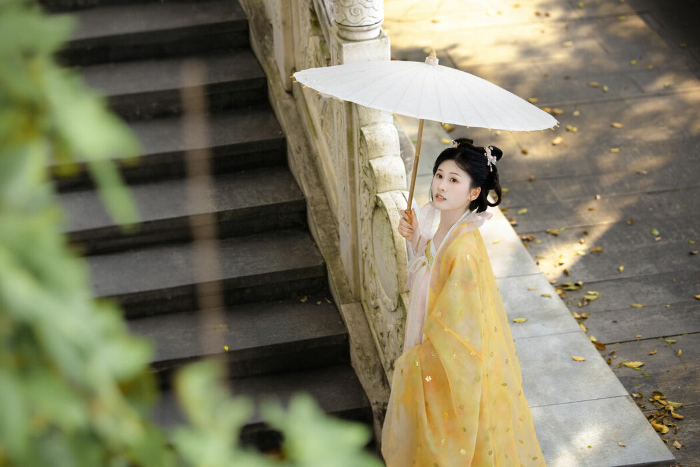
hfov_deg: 16.5
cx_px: 350
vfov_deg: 11.1
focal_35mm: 124
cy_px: 234
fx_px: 2411
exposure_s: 1/500
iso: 100
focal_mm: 124
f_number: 2.8
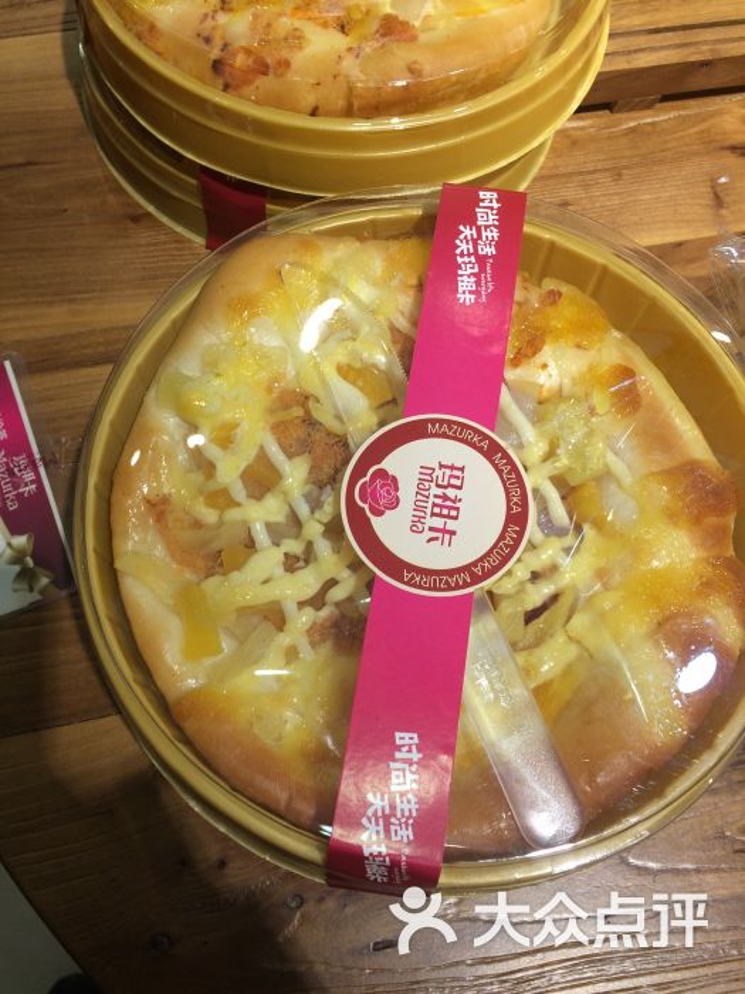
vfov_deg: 61.7
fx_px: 832
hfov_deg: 48.2
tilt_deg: -68.4
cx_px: 372
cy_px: 497
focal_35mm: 29
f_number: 2.2
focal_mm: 4.15
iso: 40
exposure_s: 1/50
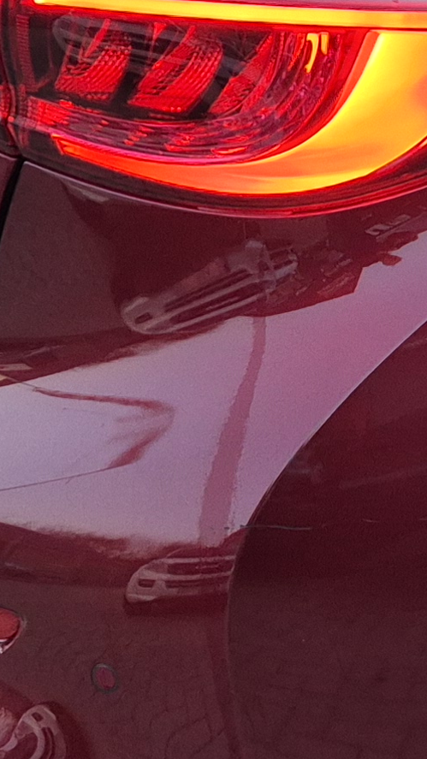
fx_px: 2274
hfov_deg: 9.7
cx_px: 967
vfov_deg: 18.9
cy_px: 312
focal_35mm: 113
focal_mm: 5.4
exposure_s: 1/100
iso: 320
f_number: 1.8
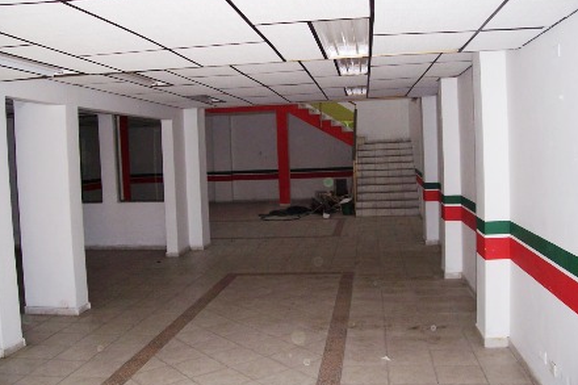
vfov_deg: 36.8
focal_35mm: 36
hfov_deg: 53.1
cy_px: 183
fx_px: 578
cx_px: 290
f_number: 2.7
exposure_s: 1/60
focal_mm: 5.6
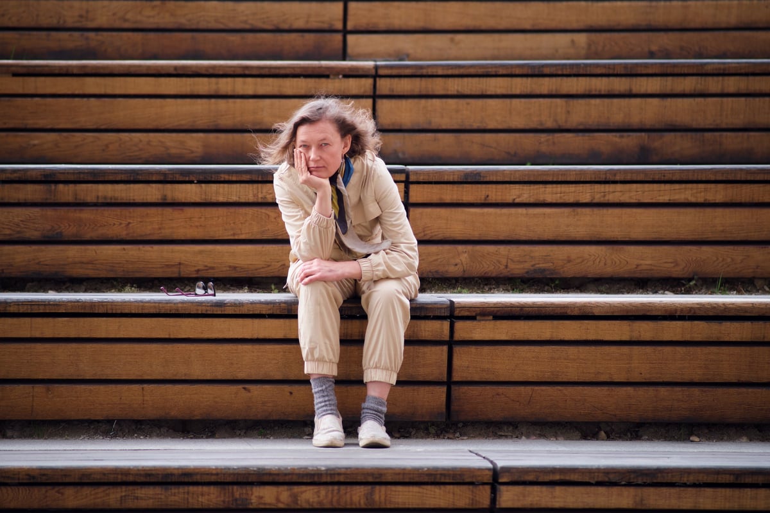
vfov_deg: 10.7
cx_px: 385
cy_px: 256
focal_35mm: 128
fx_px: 2737
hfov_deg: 16.0
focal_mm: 85
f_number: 1.8
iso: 160
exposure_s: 1/1100
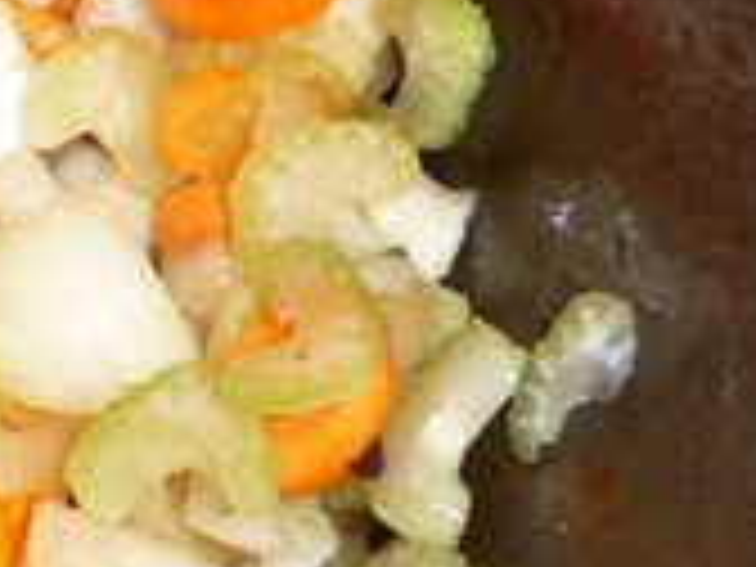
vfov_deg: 11.9
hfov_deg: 14.2
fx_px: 2664
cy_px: -72
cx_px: -621
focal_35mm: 122
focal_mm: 5.3
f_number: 3.5
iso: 100
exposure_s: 1/30
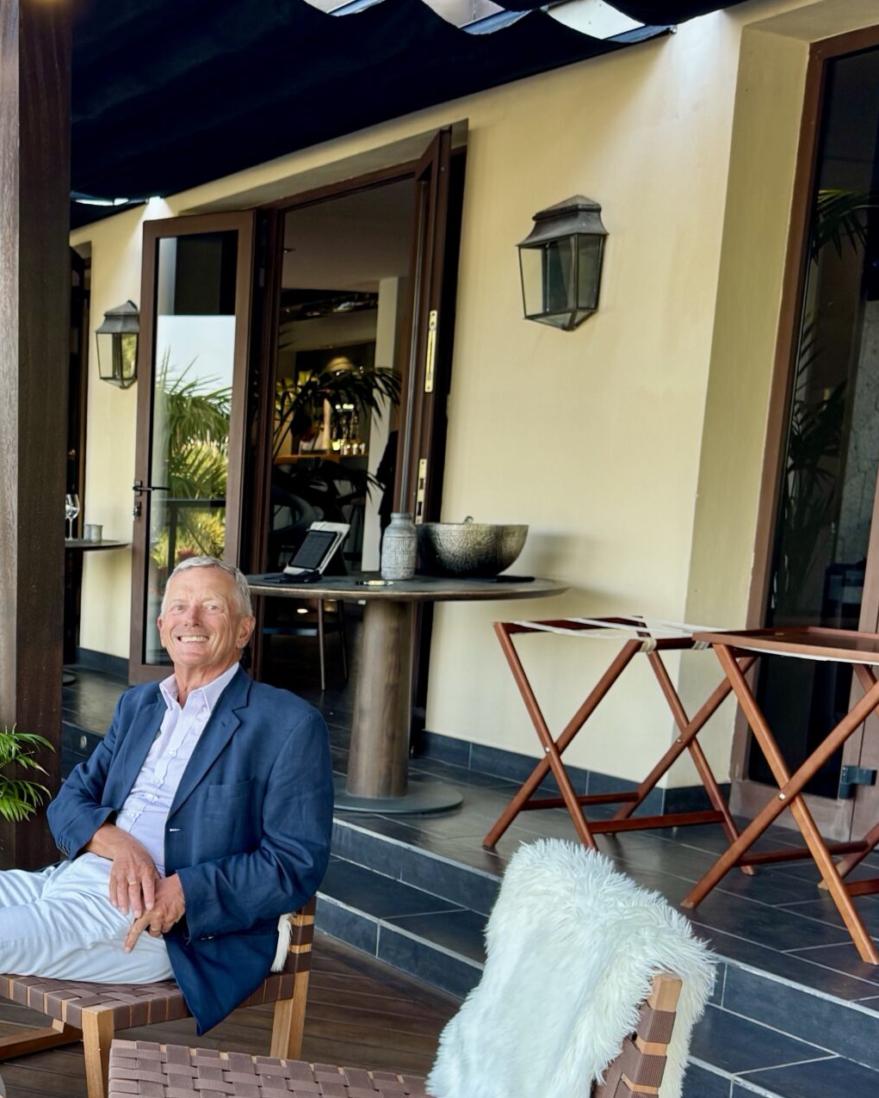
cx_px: -27
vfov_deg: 38.7
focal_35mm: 47
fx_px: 1528
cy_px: 805
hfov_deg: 29.7
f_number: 1.78
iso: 125
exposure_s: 1/121
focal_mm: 6.76
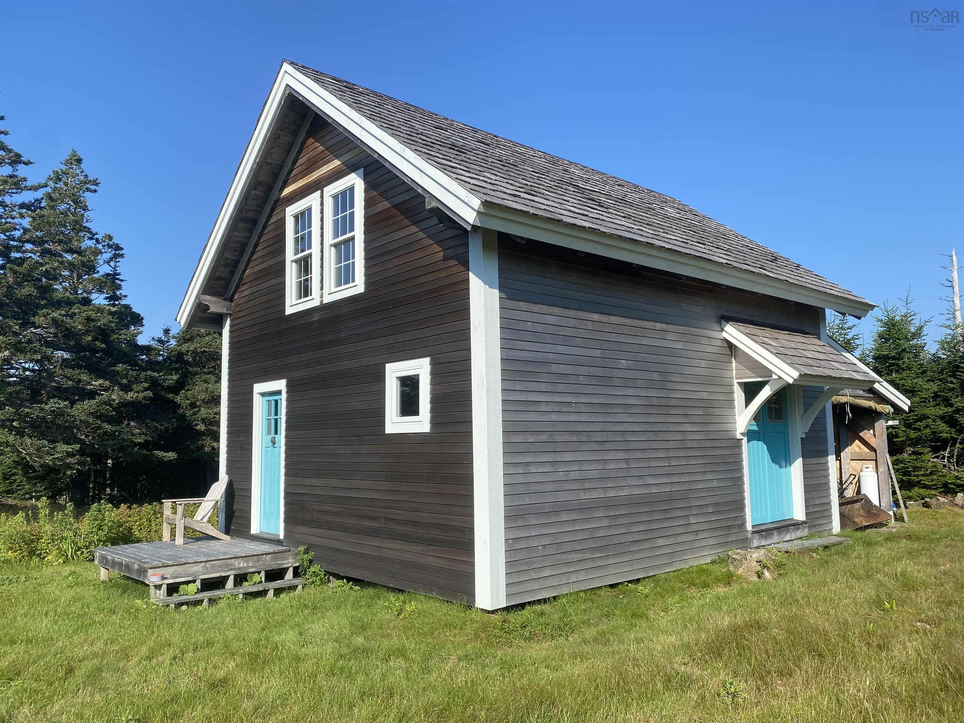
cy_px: 362
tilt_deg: +5.8
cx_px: 482
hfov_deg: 67.3
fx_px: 724
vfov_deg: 53.1
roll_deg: +0.5
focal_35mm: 26
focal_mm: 4.25
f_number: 1.8
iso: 32
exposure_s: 1/2513
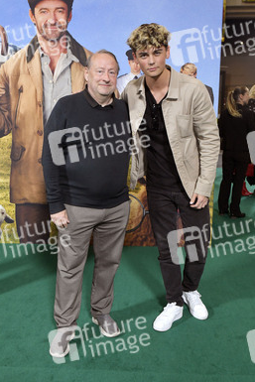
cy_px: 191
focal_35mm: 28
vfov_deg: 65.5
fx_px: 297
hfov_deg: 46.4
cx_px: 128
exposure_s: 1/200
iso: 1600
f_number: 5.6
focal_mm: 27
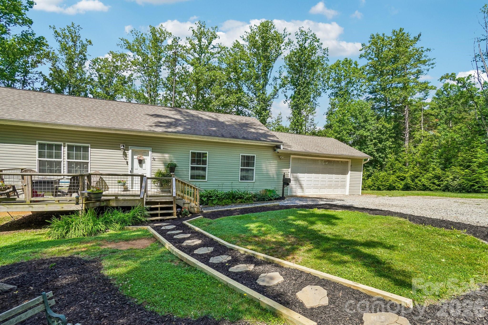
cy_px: 162
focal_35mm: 15
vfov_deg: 77.3
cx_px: 244
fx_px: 203
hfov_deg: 100.4
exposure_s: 1/100
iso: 100
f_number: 8
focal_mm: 10
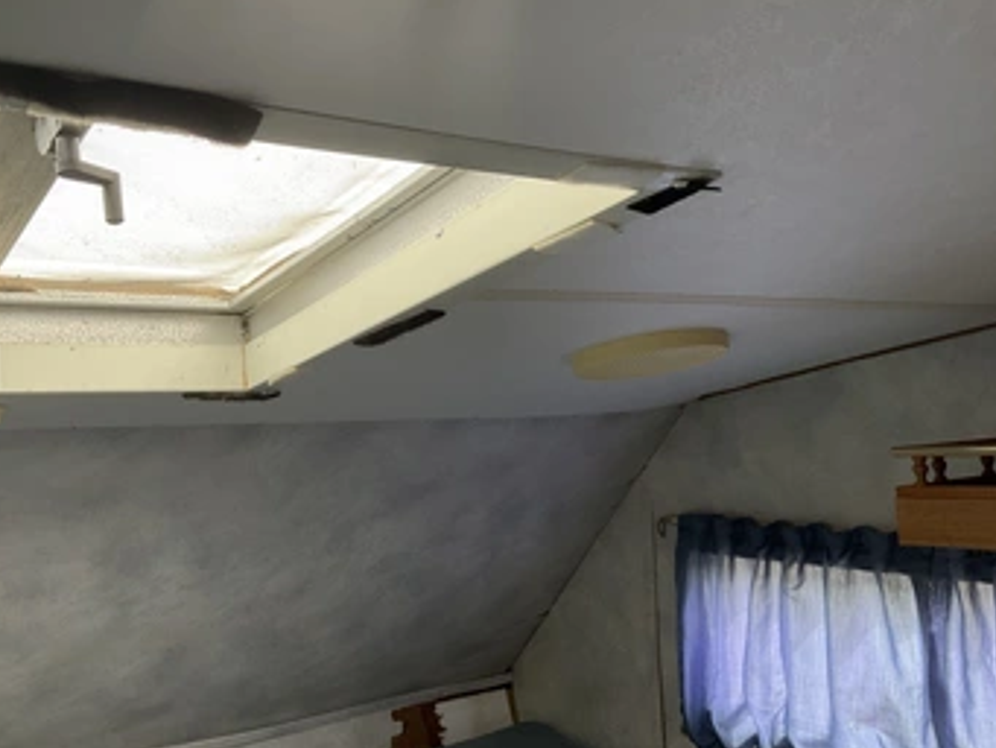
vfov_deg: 41.8
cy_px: 377
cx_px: 421
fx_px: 979
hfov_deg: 53.7
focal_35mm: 34
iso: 32
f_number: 1.8
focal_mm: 3
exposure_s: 1/122
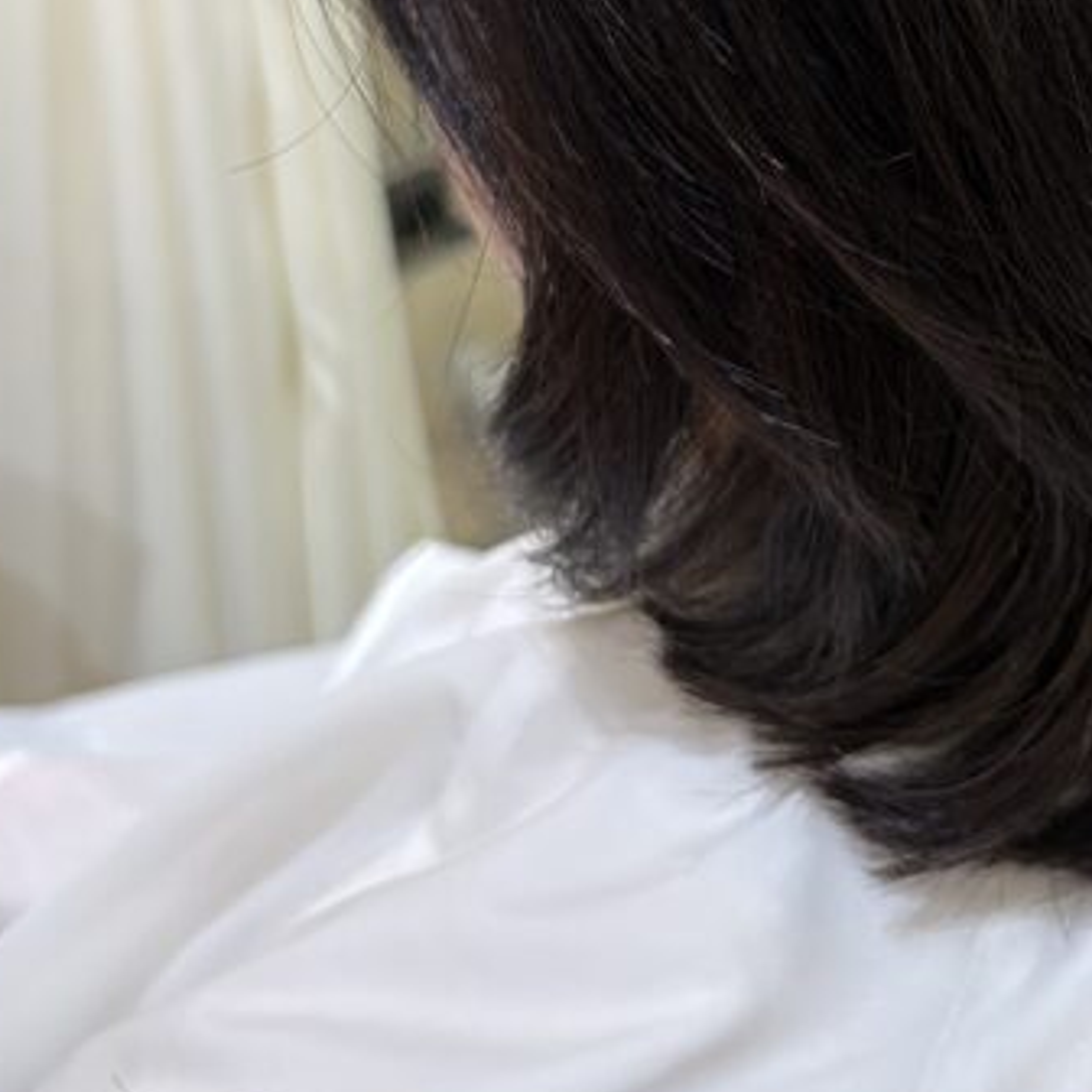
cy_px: 49
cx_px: 1095
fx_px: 2498
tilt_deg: -17.0
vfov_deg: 23.8
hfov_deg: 23.6
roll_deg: +0.5
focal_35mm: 70
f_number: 1.6
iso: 125
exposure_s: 1/100
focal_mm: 5.96
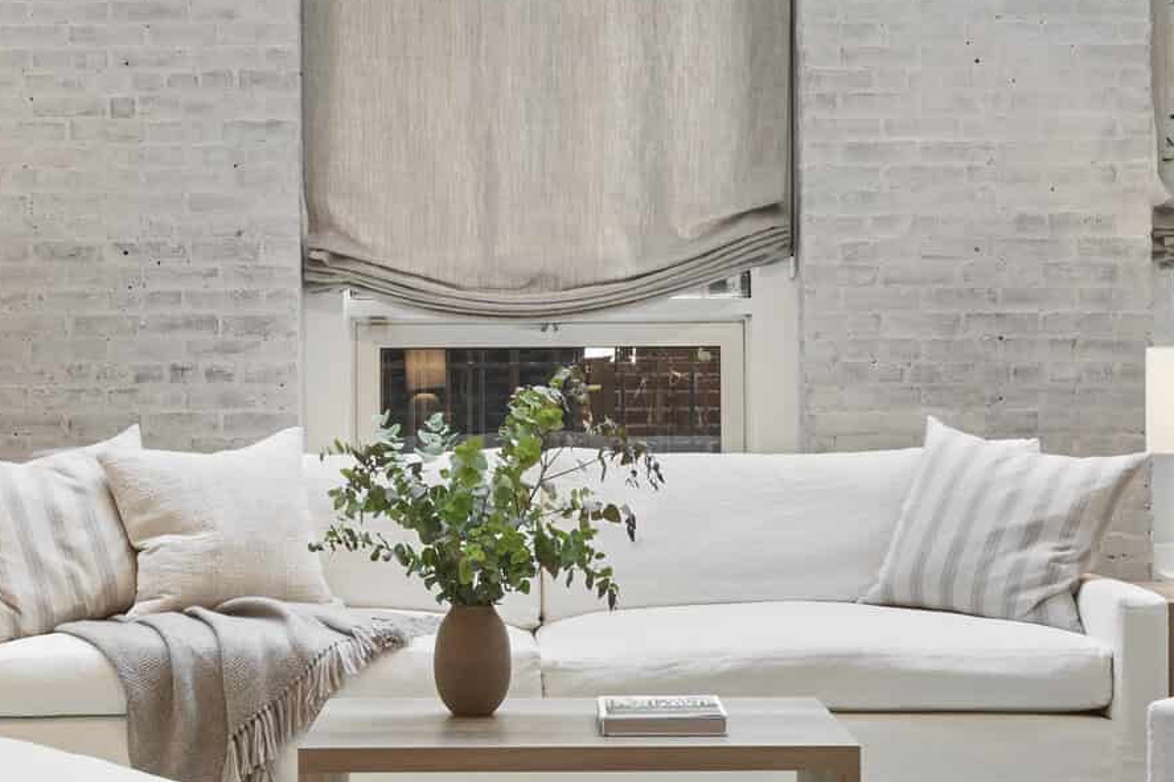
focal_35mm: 75
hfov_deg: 27.0
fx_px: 2446
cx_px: 545
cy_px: 436
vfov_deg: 18.2
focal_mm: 25
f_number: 16
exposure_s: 1/3.33
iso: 400
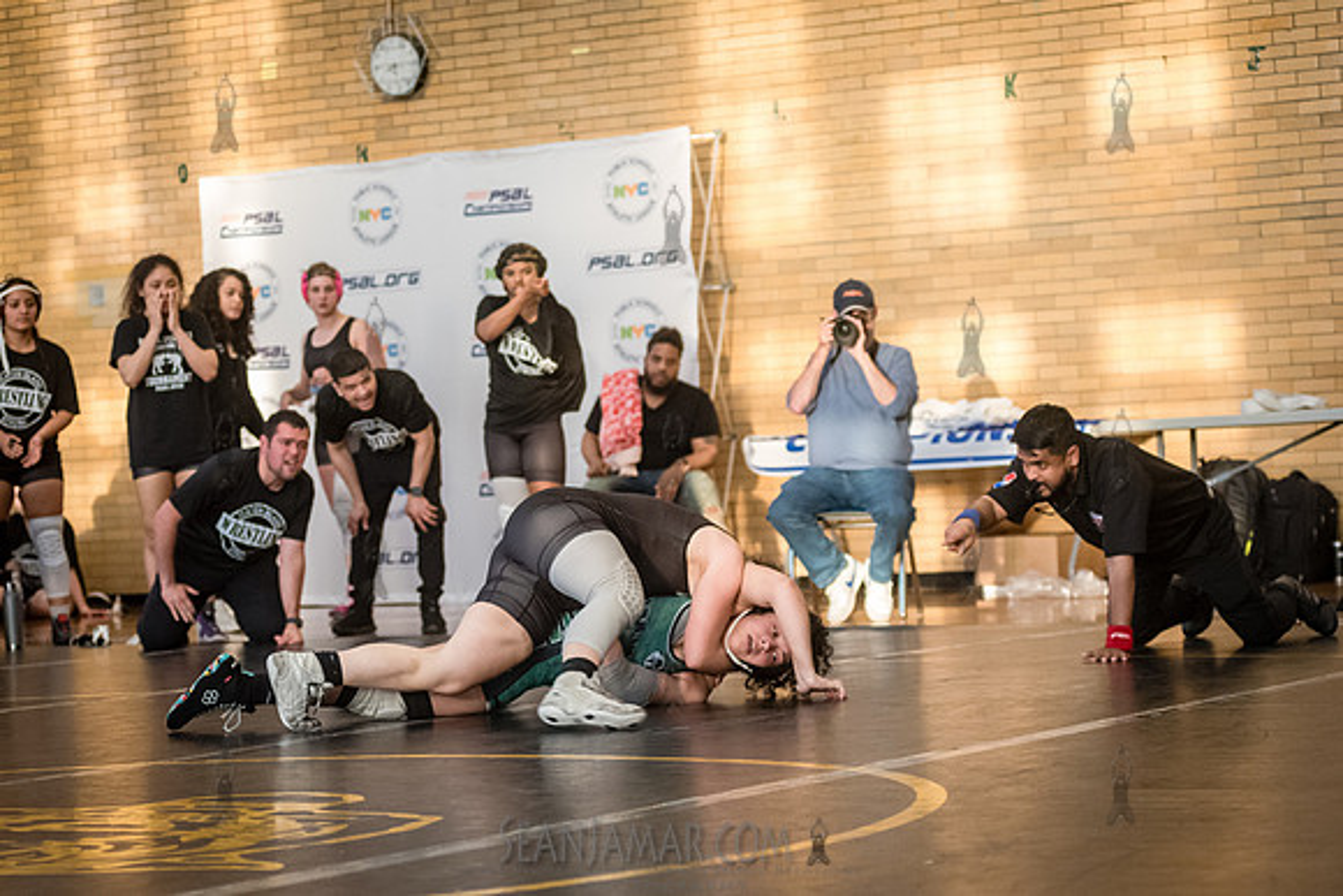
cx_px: 561
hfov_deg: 21.3
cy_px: 535
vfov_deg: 14.3
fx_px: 3566
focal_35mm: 96
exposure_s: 1/400
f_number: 3.5
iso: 5000
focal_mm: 80
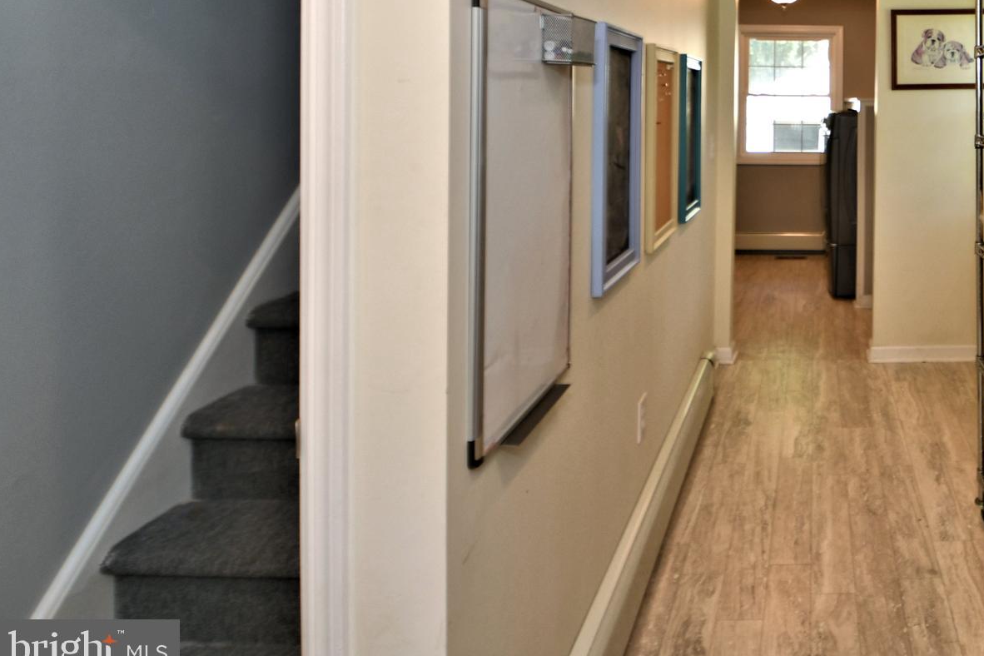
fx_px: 711
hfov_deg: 60.9
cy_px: 112
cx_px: 847
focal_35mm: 26
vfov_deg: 46.4
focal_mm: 10
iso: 250
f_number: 4.5
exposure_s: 1/60
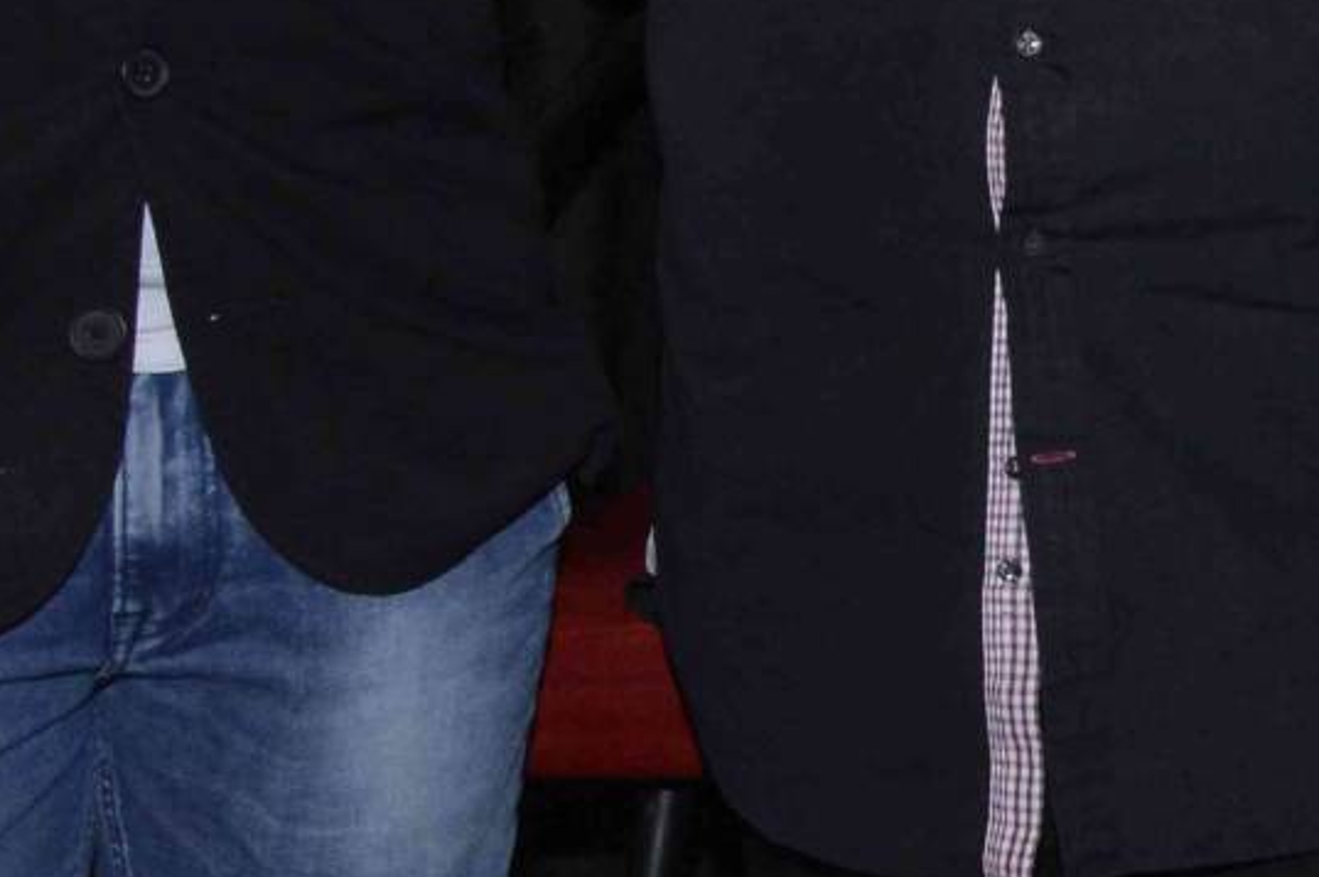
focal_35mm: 141
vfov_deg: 9.5
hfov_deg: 13.4
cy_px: -332
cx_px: 2203
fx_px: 5170
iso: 800
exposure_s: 1/160
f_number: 10
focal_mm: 21
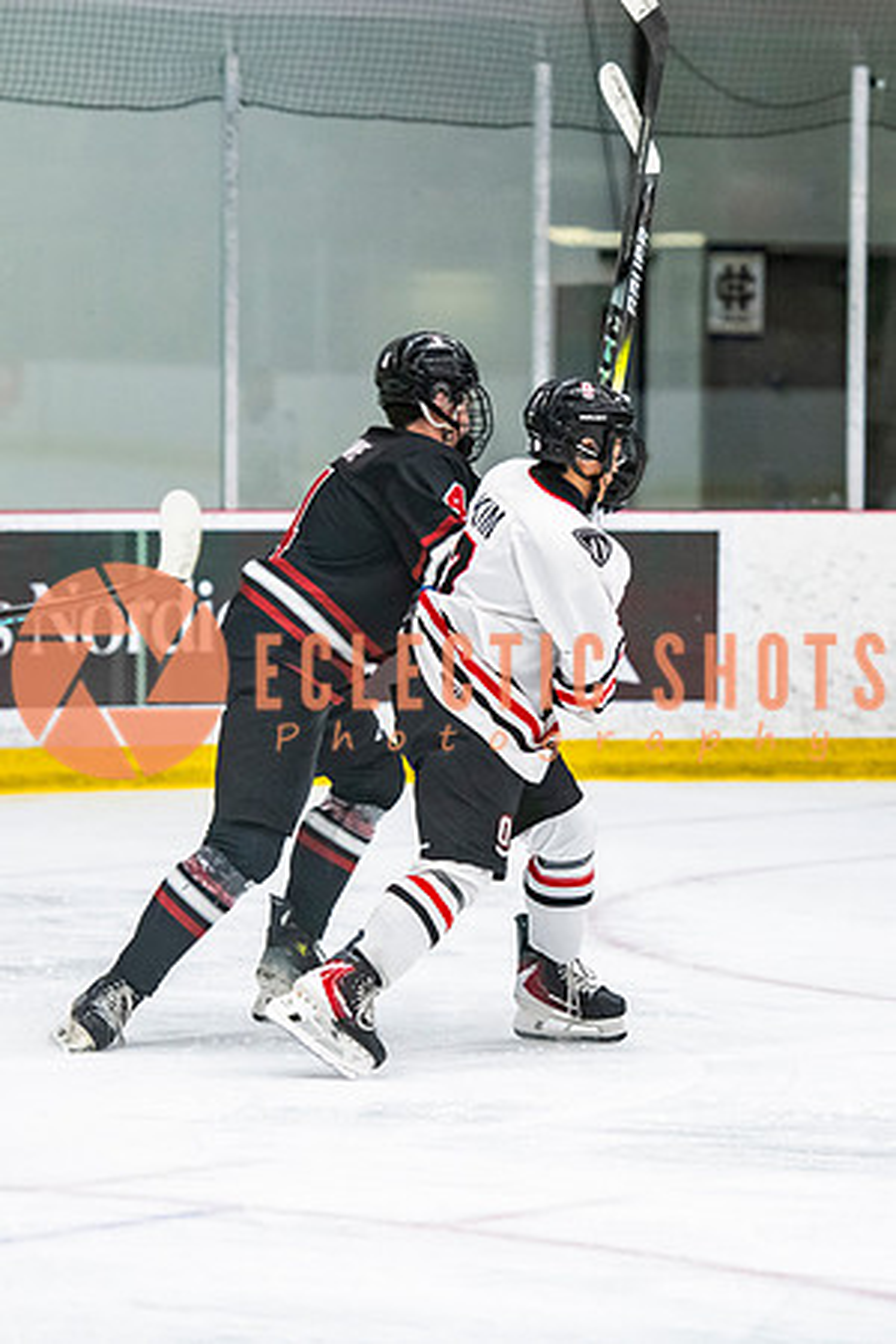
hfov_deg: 6.9
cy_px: 672
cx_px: 448
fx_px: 7460
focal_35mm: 200
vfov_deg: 10.3
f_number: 3.2
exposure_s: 1/800
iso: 2500
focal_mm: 130
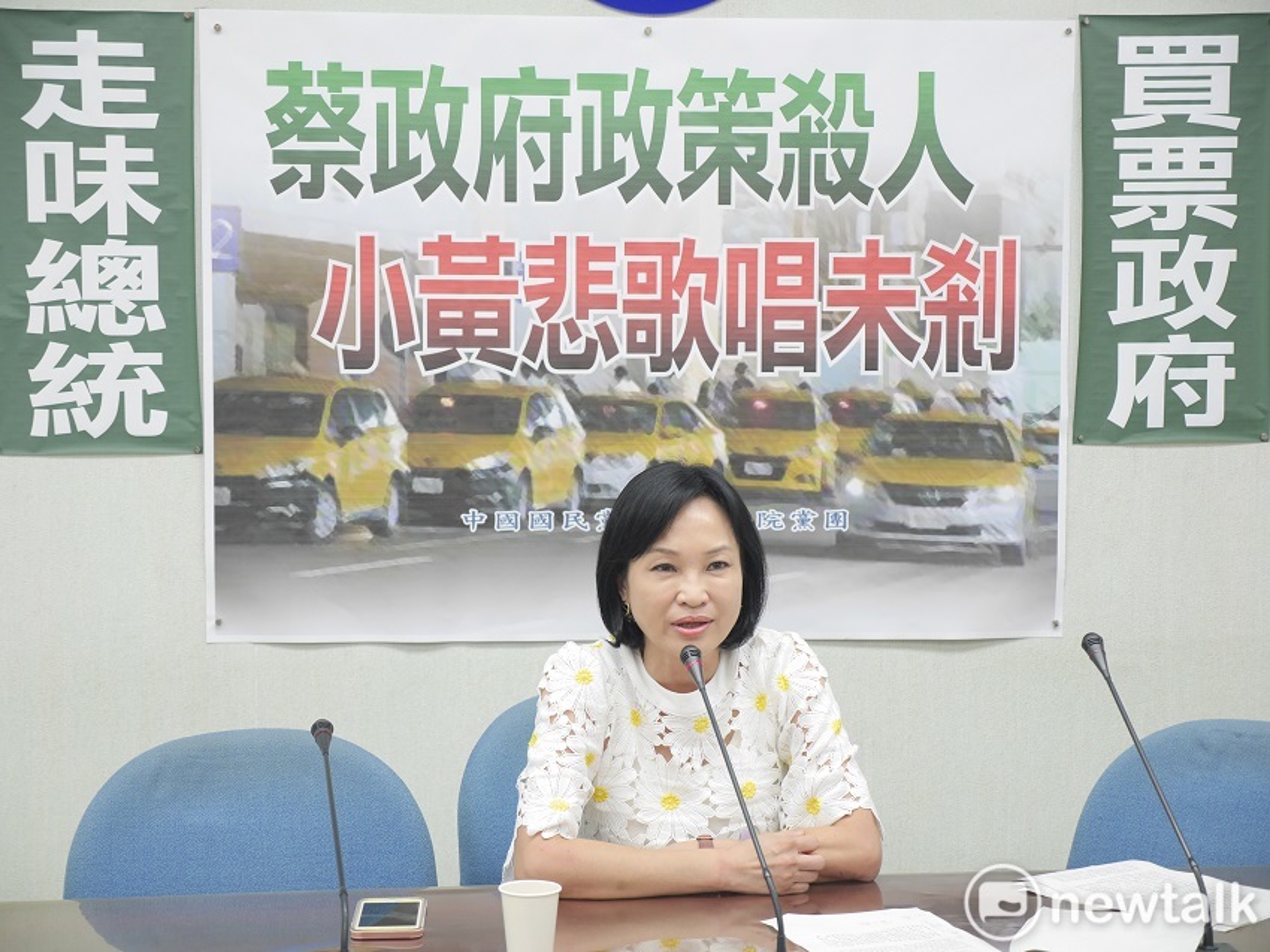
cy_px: 476
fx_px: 2567
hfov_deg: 27.8
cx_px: 635
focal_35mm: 70
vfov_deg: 21.0
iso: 400
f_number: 2.8
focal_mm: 35
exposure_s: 1/80
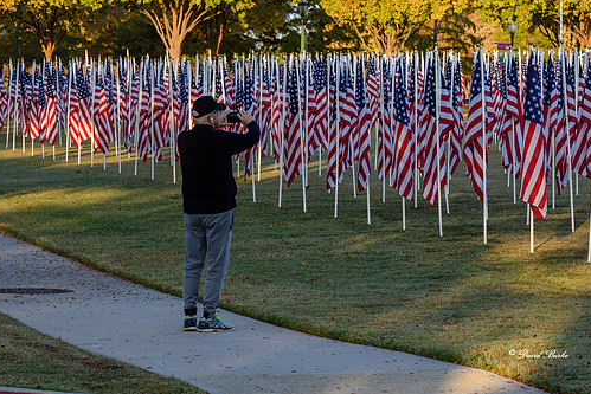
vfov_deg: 9.1
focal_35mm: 151
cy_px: 167
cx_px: 275
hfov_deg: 13.6
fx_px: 2479
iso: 400
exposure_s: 1/50
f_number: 14
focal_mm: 130
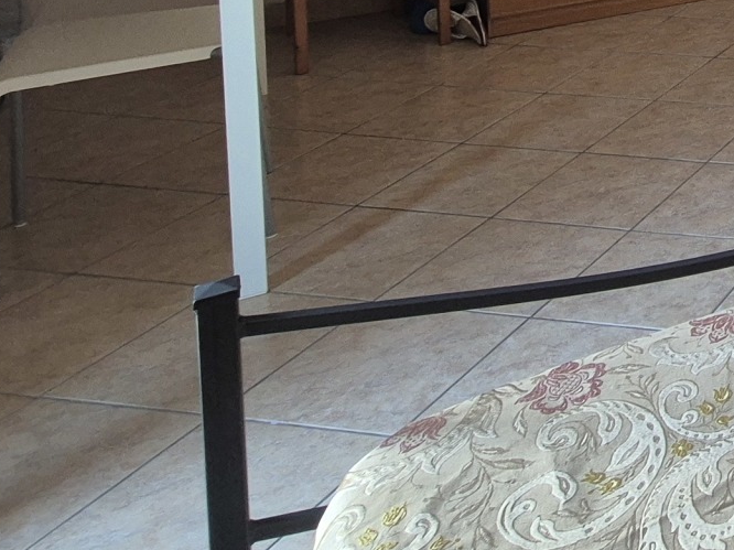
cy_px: -261
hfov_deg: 26.4
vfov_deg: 23.6
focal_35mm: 50
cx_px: 1130
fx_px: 1060
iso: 160
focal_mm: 2.2
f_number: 2.2
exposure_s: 1/50
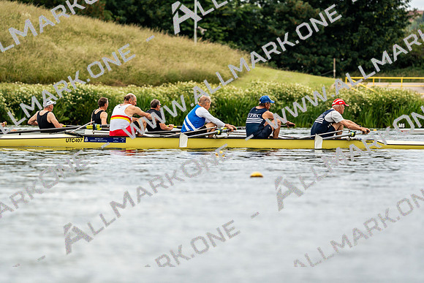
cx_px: 212
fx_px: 3640
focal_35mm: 309
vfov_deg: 4.5
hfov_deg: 6.7
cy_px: 142
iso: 400
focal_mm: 309
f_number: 6.3
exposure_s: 1/2000
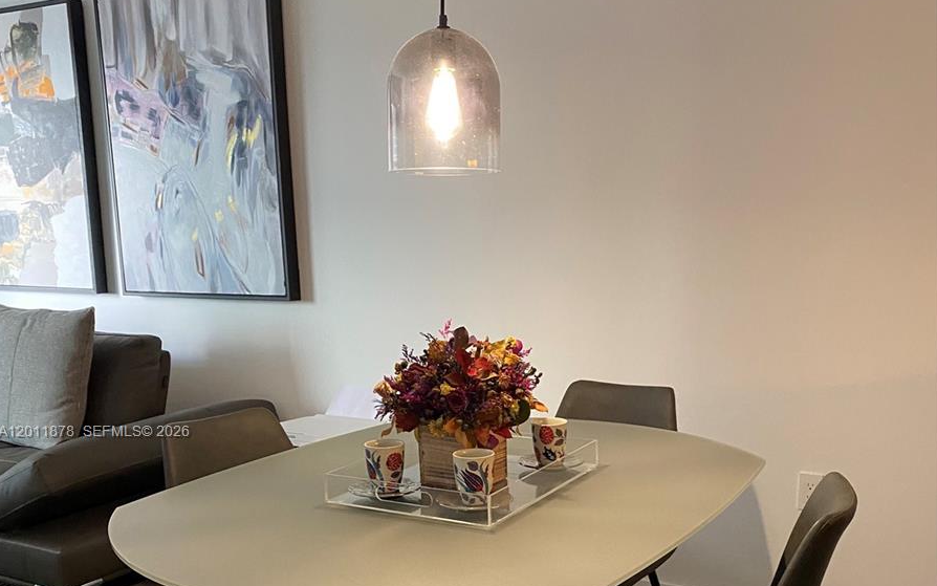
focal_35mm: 37
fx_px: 945
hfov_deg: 52.7
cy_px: 433
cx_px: 467
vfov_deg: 33.8
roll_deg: +1.4
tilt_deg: -11.5
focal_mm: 4.25
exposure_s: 1/60
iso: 320
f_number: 1.8
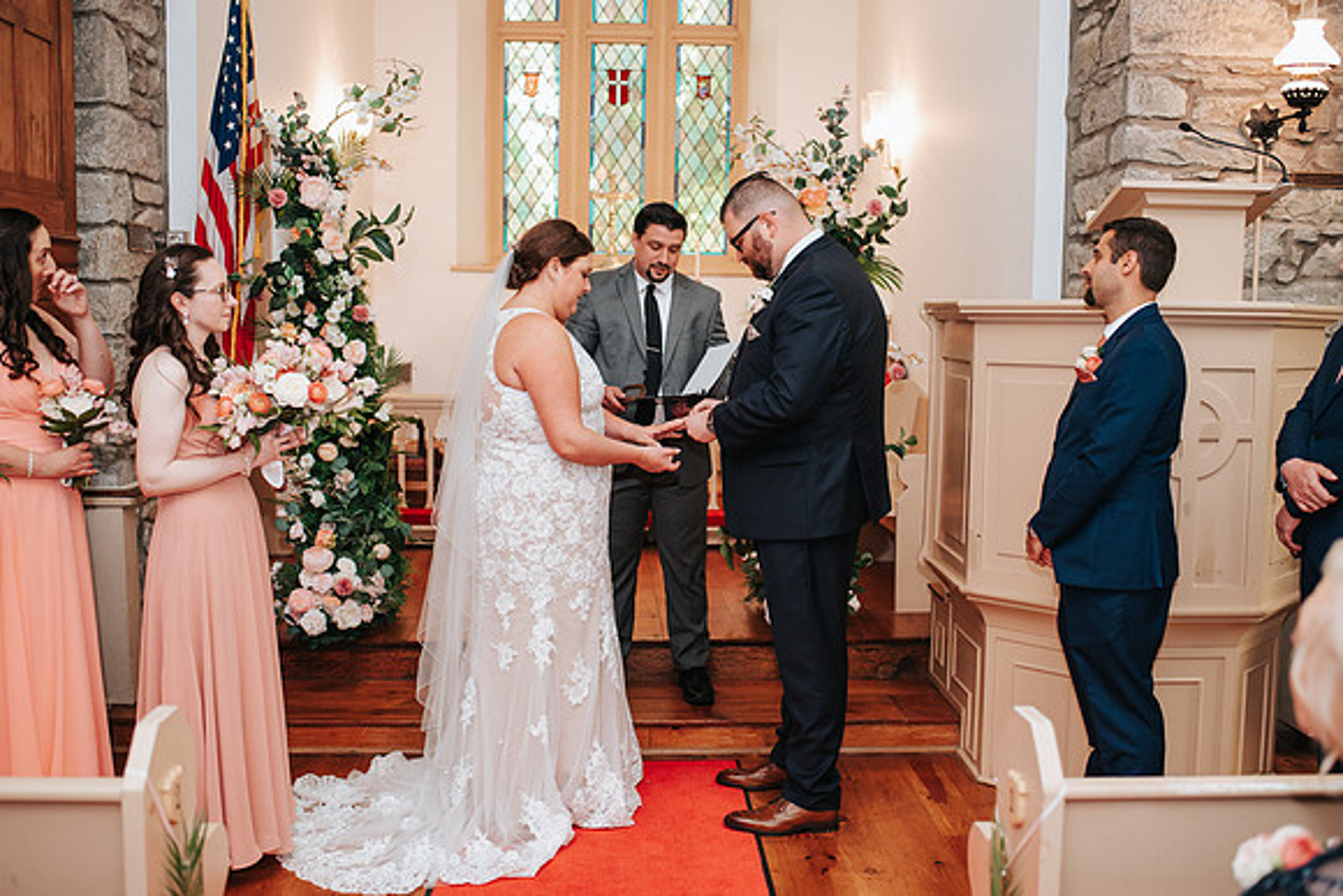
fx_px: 1381
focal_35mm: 37
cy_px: 441
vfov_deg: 35.9
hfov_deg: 51.8
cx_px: 682
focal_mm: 35
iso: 1000
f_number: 2.8
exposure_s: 1/200
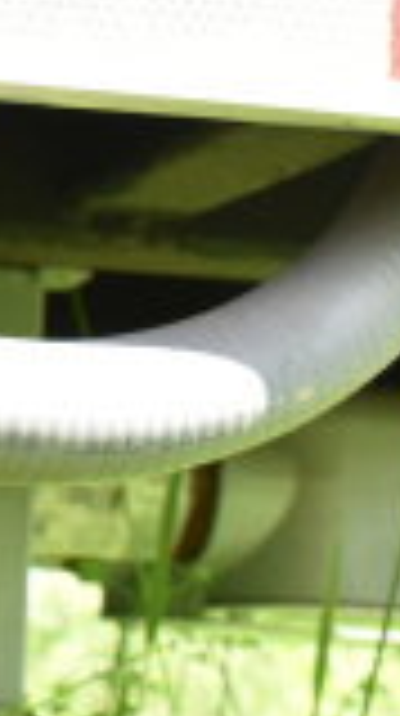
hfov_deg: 6.9
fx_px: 3085
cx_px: -616
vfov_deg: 13.2
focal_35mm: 163
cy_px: 272
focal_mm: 27
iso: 200
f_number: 5
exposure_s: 1/100
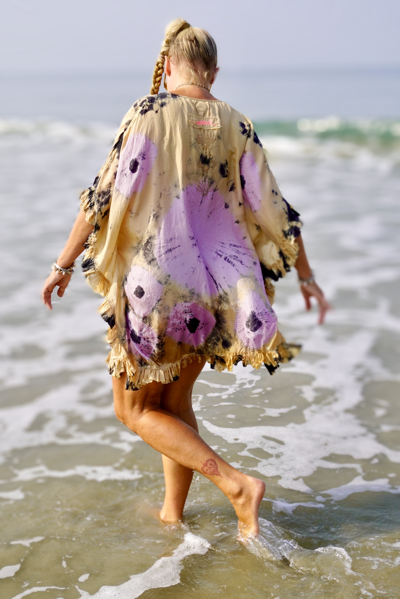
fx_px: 725
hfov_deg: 30.9
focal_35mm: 44
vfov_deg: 45.0
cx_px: 200
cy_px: 300
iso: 100
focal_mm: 29
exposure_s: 1/640
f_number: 5.6
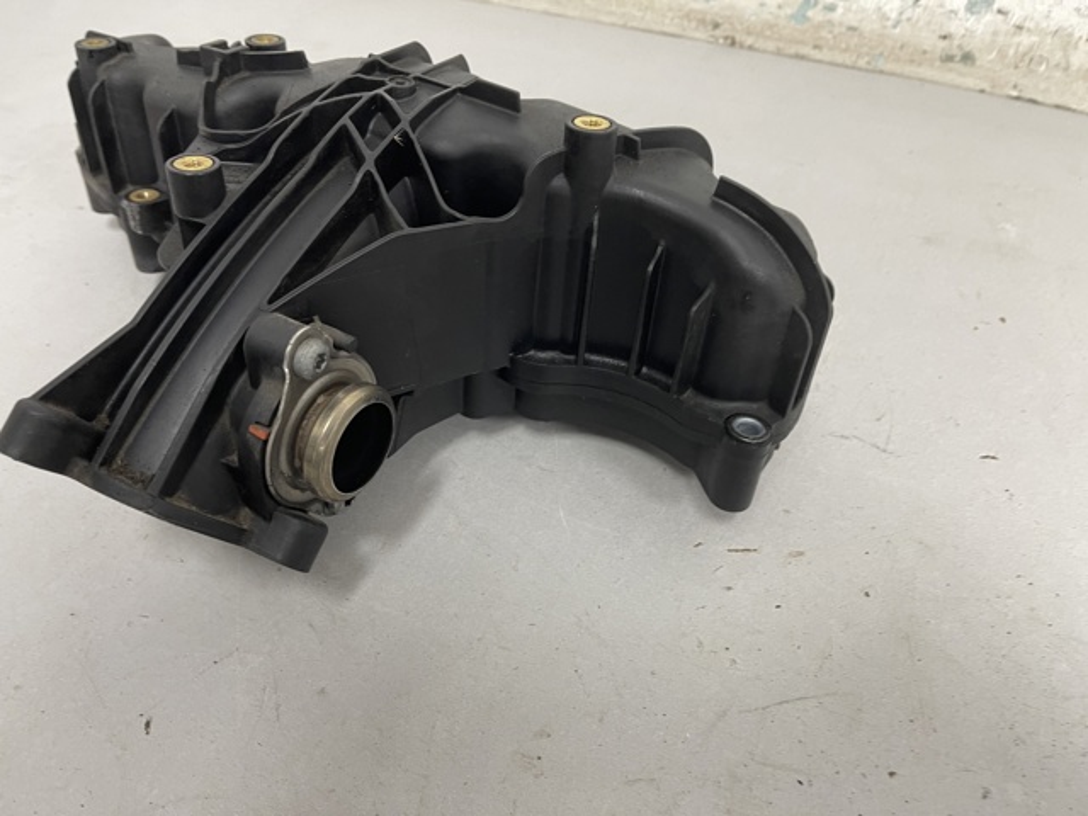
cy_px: 408
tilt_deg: -45.9
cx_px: 544
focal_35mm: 25
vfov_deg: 54.9
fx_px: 786
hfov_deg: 69.4
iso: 100
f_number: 1.6
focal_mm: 5.1
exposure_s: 1/50
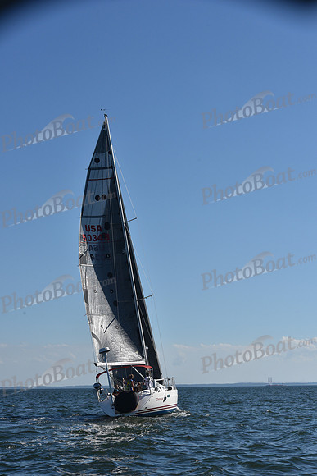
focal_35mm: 70
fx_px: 924
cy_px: 238
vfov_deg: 28.8
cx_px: 158
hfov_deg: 19.5
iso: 320
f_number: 11
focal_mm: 70
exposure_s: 1/1250
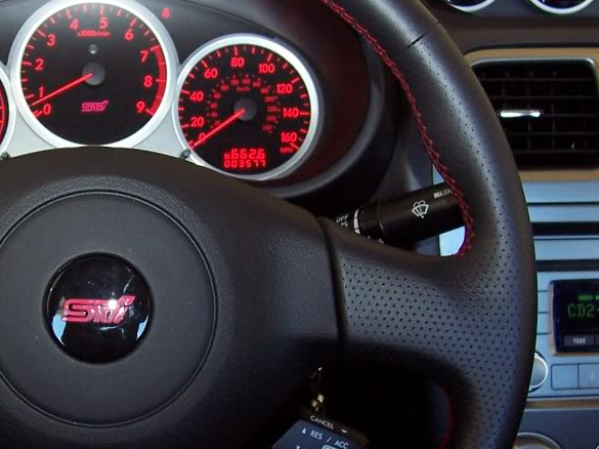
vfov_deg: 21.9
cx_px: 120
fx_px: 1159
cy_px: 271
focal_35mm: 67
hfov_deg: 28.4
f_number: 2.7
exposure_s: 1/60
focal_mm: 5.6
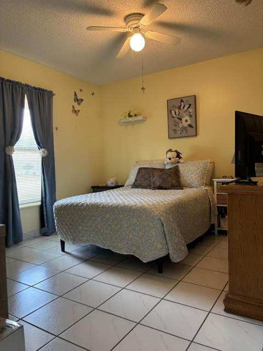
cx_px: 132
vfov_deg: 67.3
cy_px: 176
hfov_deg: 53.1
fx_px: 263
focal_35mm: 26
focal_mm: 5.96
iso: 125
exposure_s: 1/60
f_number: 1.6
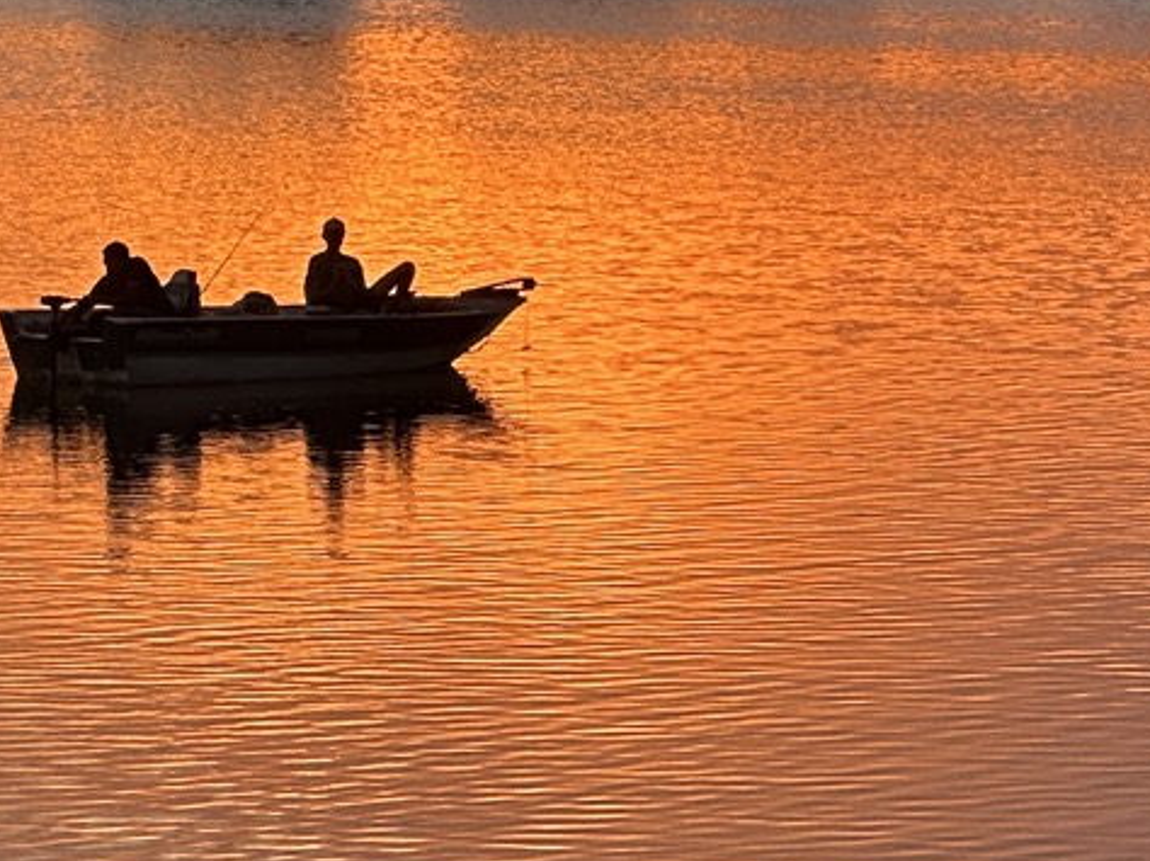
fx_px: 10360
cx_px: 602
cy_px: -211
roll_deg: +0.5
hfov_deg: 6.4
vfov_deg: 4.7
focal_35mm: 312
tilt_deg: -0.5
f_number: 2.8
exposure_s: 1/218
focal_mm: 9
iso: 32
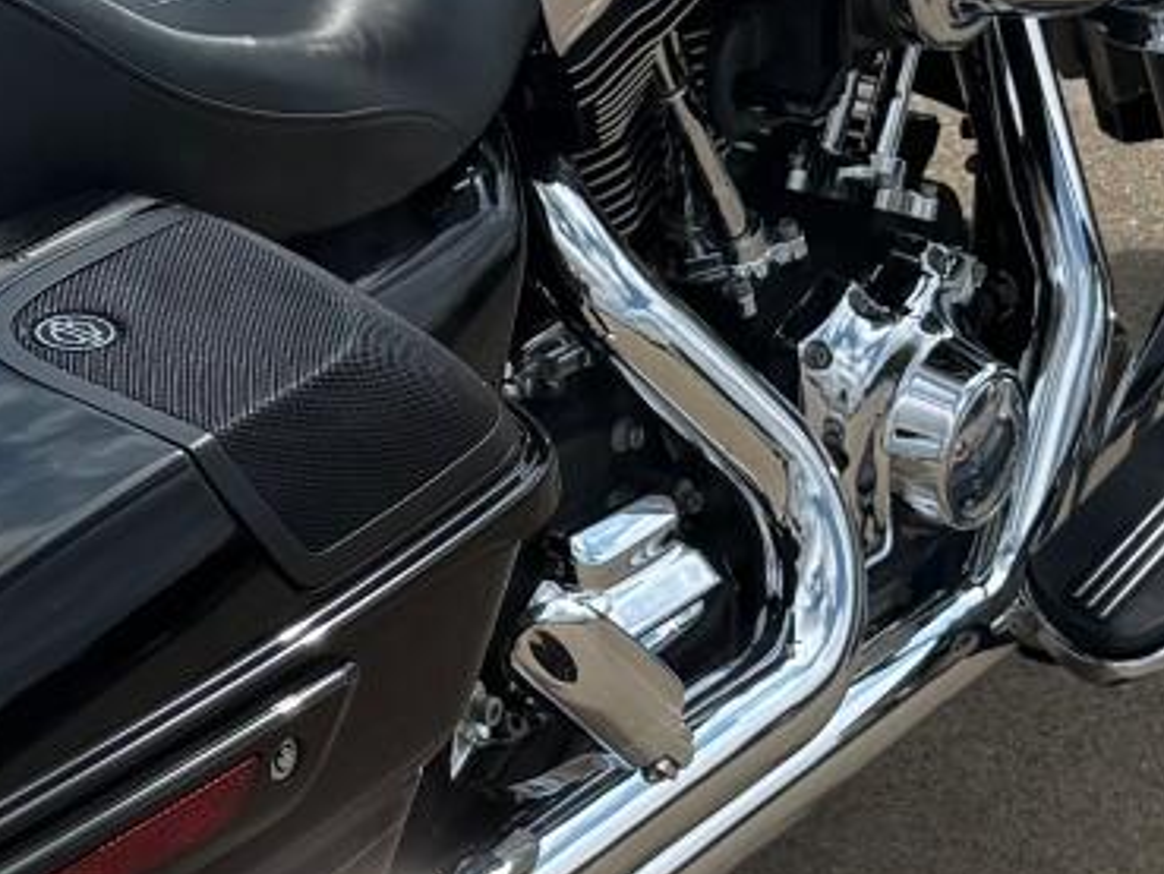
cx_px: -98
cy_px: 205
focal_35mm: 130
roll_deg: -2.5
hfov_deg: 14.8
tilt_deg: -30.2
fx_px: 4373
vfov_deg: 11.4
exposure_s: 1/5319
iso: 80
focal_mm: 6.76
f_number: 1.78
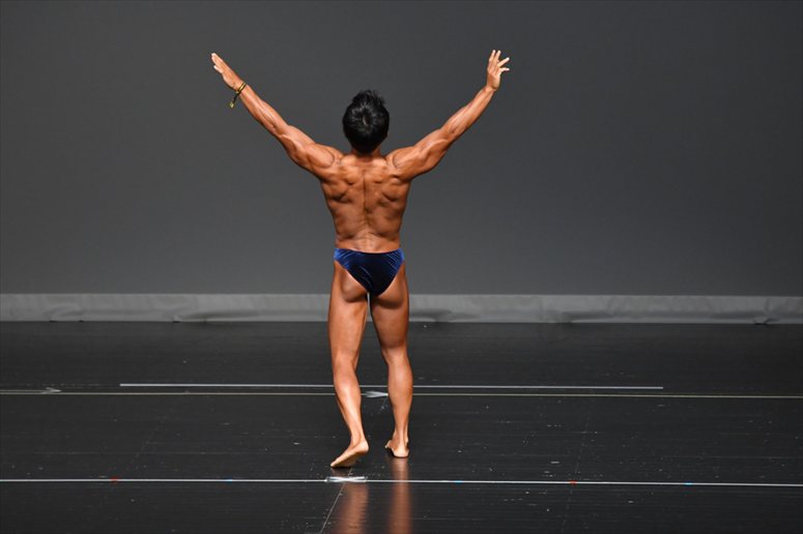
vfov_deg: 4.8
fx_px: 6354
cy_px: 267
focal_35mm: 285
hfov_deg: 7.2
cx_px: 402
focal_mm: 190
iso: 2500
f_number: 5.6
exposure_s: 1/400
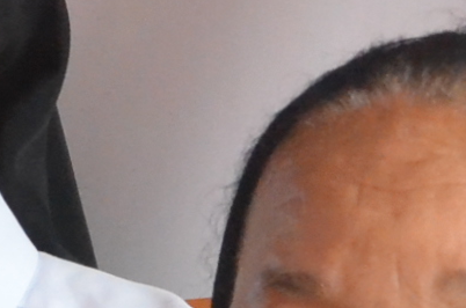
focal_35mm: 322
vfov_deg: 4.2
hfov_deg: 6.1
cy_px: 526
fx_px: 4159
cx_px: -683
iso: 6400
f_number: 9
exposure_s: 1/320
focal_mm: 35
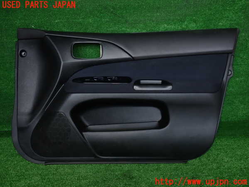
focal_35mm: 30
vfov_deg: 46.8
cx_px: 124
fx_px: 216
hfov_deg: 60.0
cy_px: 94
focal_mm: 5.4
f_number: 6.3
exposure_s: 1/30
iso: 125
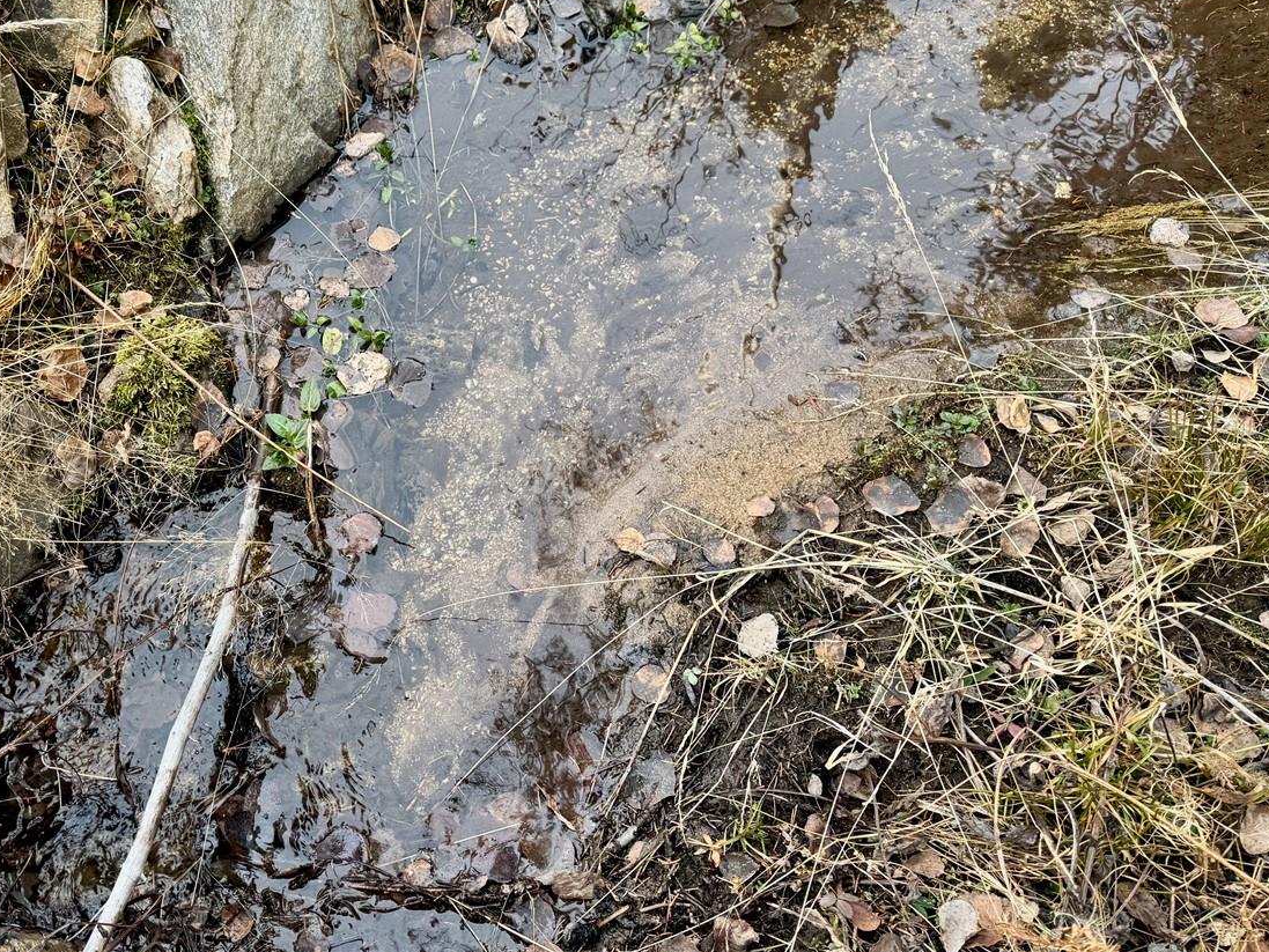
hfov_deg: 51.0
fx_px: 1283
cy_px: 460
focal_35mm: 35
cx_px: 359
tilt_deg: -62.0
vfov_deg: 40.7
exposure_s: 1/137
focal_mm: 6.76
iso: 64
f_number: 1.78
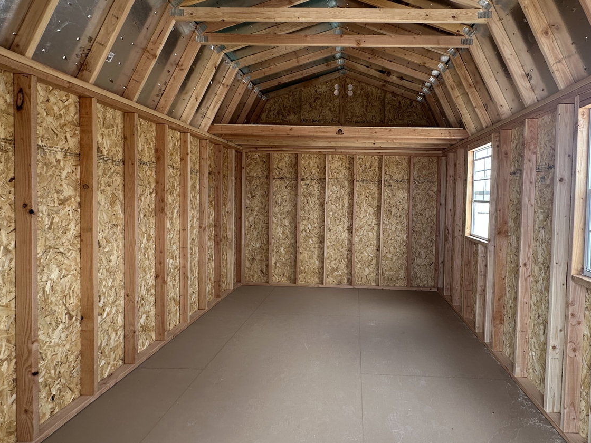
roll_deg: -1.8
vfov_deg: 65.9
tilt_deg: -2.7
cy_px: 206
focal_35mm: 20
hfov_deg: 81.0
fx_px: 341
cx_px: 348
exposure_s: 1/99
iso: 80
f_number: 2.2
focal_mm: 2.22
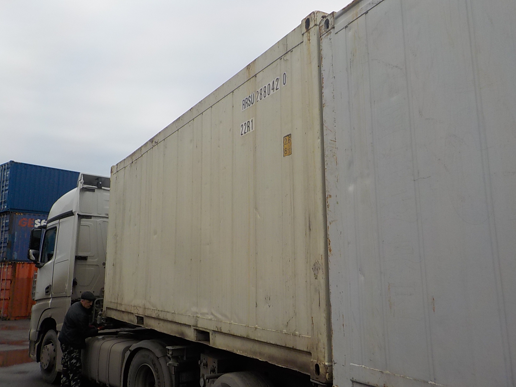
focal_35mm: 30
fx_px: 447
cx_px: 258
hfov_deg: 60.0
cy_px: 194
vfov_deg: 46.8
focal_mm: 4.1
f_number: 3.3
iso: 125
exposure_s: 1/640
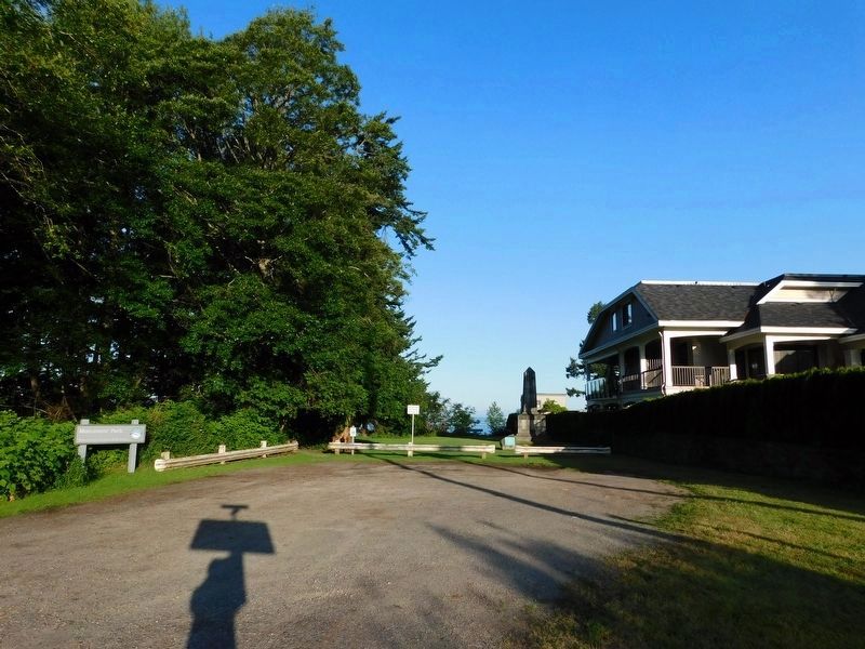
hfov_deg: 73.9
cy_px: 324
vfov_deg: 58.9
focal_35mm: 23
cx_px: 432
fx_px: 575
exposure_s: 1/1250
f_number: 3
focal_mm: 4
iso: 125
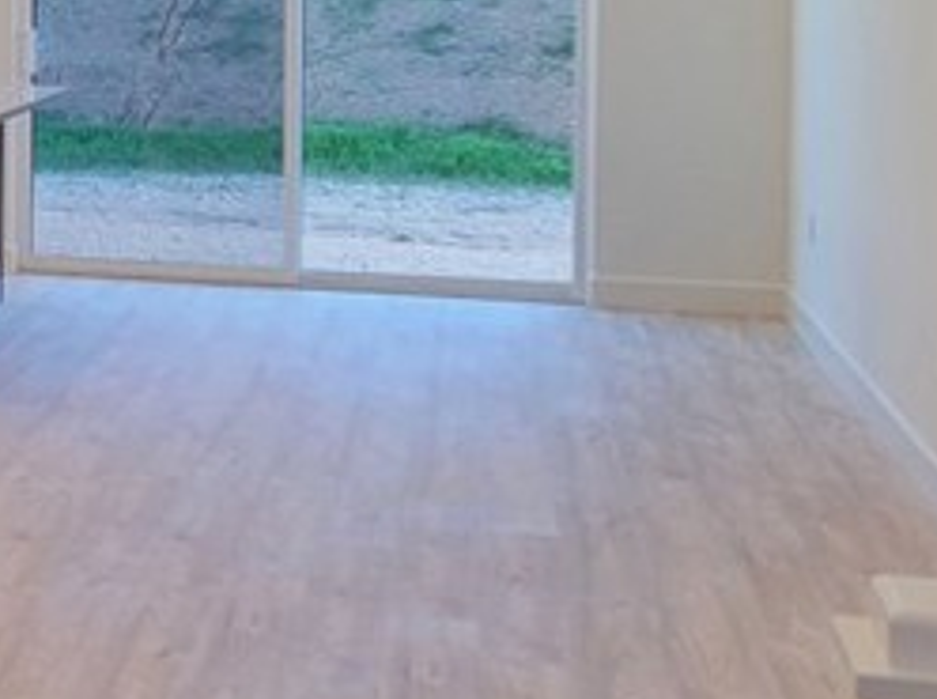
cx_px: -654
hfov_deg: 17.0
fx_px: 2675
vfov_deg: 14.6
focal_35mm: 99
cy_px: -17
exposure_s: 1/120
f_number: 1.8
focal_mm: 6.7
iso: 64
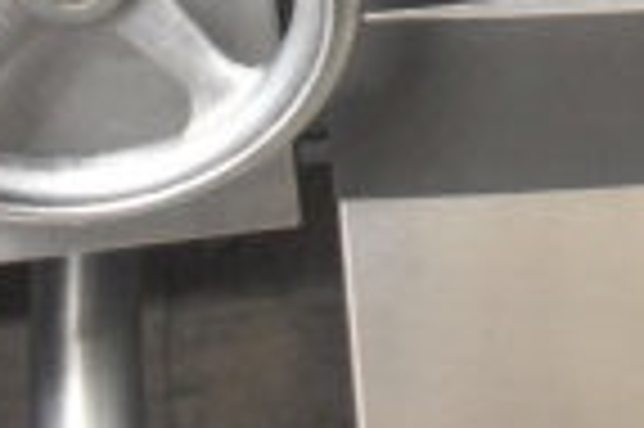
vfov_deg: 10.0
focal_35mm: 128
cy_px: -412
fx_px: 2287
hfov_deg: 13.6
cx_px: 1311
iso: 6400
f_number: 3.8
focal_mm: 20
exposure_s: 1/60
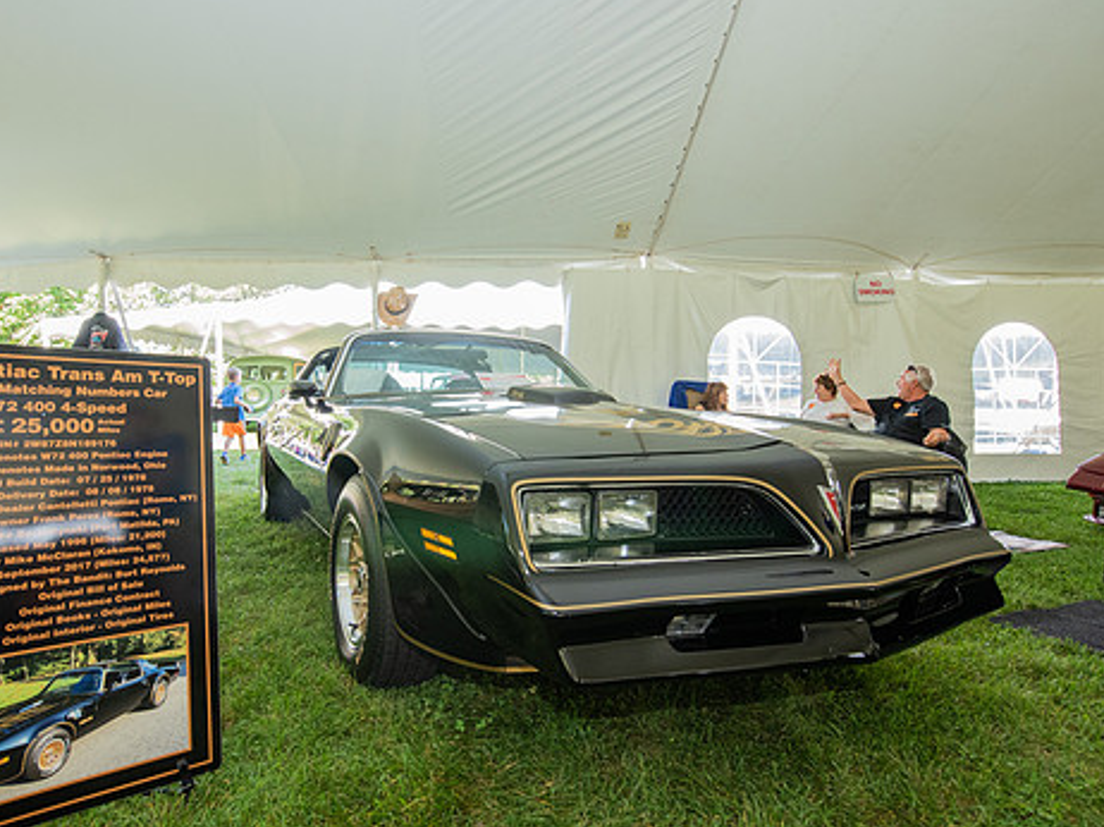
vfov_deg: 65.9
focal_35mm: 20
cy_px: 421
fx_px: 638
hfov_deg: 81.1
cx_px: 459
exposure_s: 1/200
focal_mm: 15
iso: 1000
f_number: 5
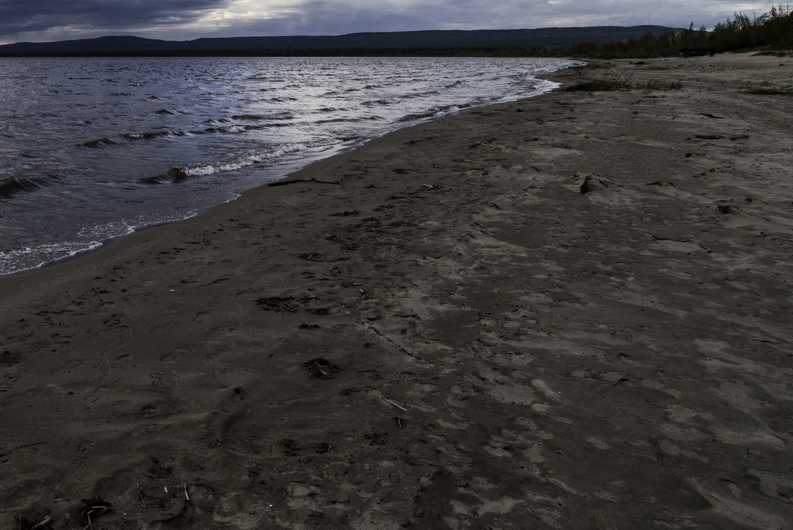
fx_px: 749
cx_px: 12
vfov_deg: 36.8
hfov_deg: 47.1
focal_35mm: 34
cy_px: 65
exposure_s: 1/125
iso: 250
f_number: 11
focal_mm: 14
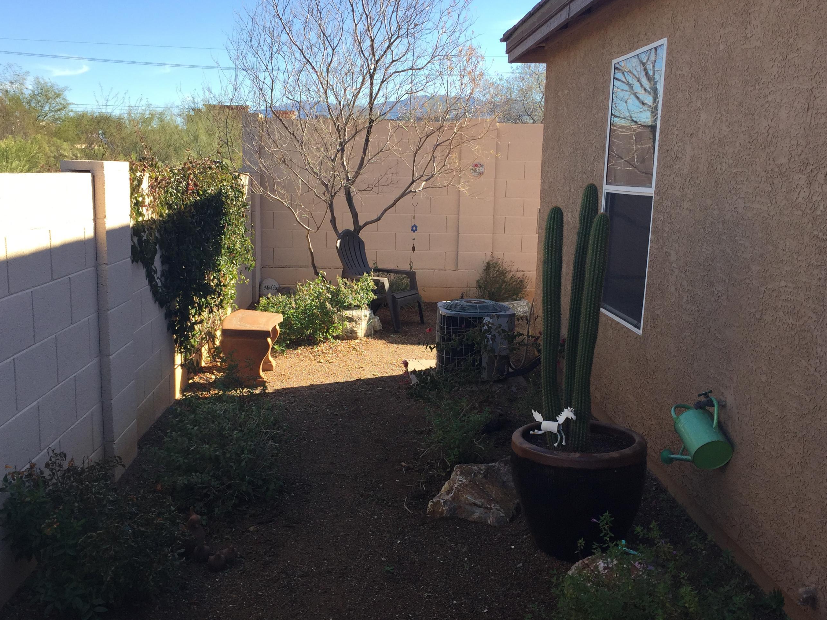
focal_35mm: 34
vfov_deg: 41.8
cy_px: 330
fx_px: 812
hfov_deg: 53.9
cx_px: 386
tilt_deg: -10.2
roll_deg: -1.1
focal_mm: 4.15
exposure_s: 1/746
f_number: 2.2
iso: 32
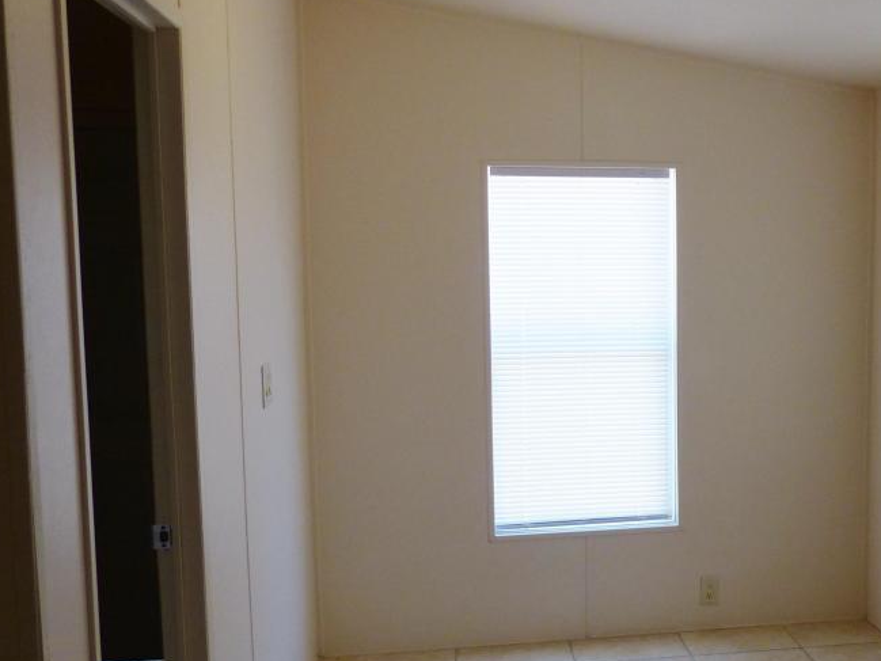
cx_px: 683
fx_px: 1044
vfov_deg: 35.1
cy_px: 373
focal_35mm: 41
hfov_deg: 43.9
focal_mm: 4.5
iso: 100
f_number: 2.8
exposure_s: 1/80
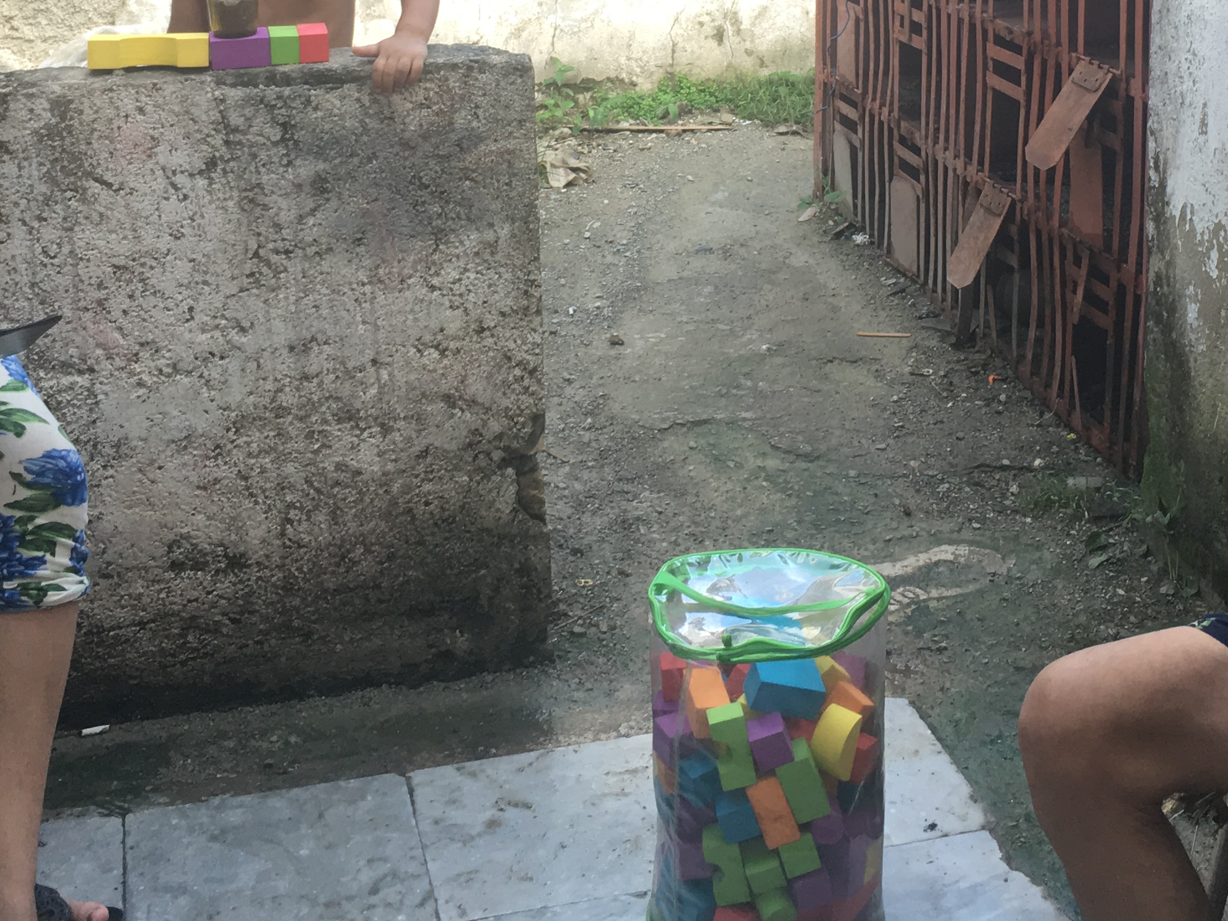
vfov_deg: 23.7
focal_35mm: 59
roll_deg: +0.5
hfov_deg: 32.6
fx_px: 2093
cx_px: 745
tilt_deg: -9.7
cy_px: -1
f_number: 2.2
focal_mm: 4.15
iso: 40
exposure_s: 1/120
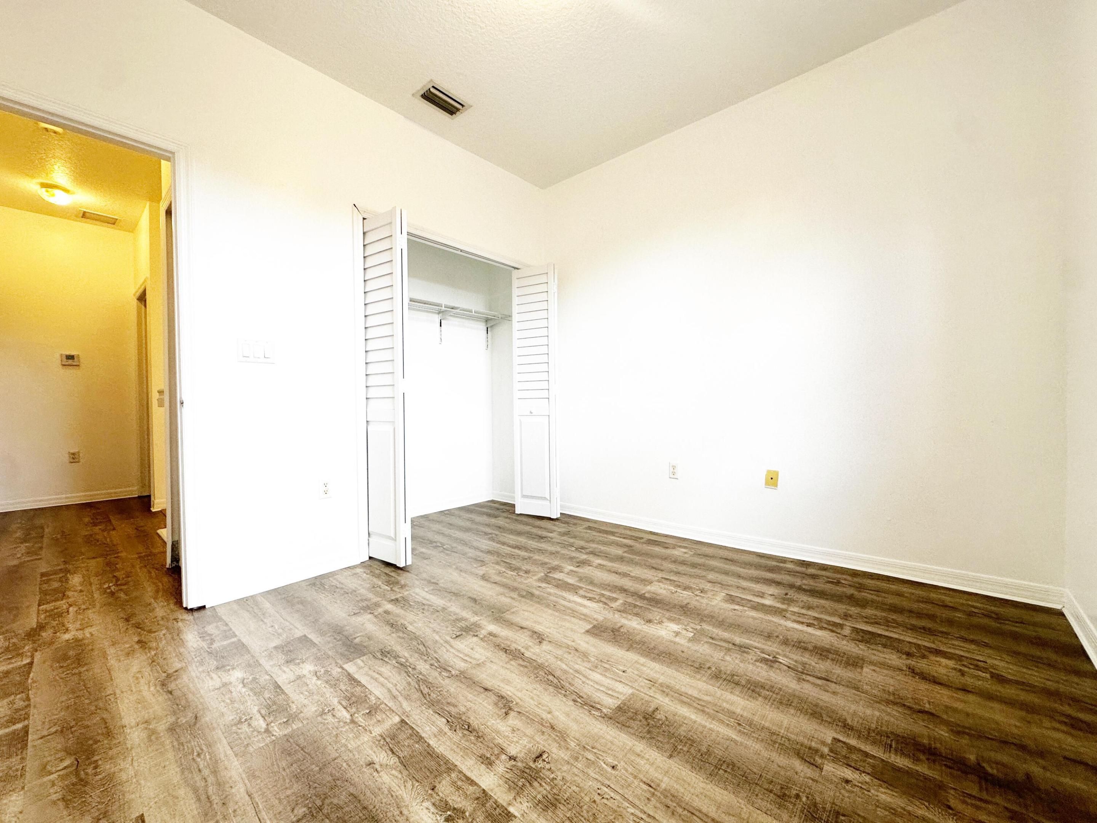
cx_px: 548
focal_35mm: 14
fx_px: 444
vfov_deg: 85.7
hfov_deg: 102.1
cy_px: 412
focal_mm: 2.22
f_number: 2.2
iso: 125
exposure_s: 1/120
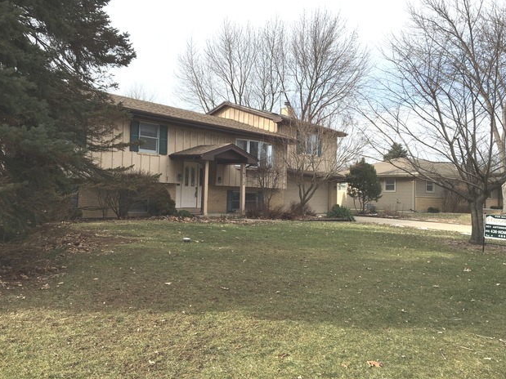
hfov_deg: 60.0
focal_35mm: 30
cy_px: 184
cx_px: 258
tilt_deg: +1.9
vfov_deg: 46.8
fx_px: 438
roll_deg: -1.1
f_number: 2.2
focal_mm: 4.15
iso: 25
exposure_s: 1/1068
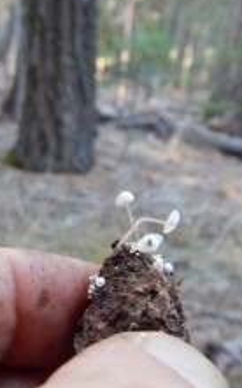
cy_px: 211
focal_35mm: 38
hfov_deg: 33.2
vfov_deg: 51.5
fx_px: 401
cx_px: 79
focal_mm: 4
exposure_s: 1/25
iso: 400
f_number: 3
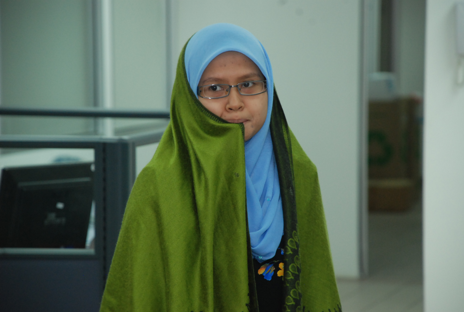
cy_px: 156
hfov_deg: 10.1
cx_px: 232
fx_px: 2615
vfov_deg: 6.8
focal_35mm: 202
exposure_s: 1/30
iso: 800
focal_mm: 135
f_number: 5.6
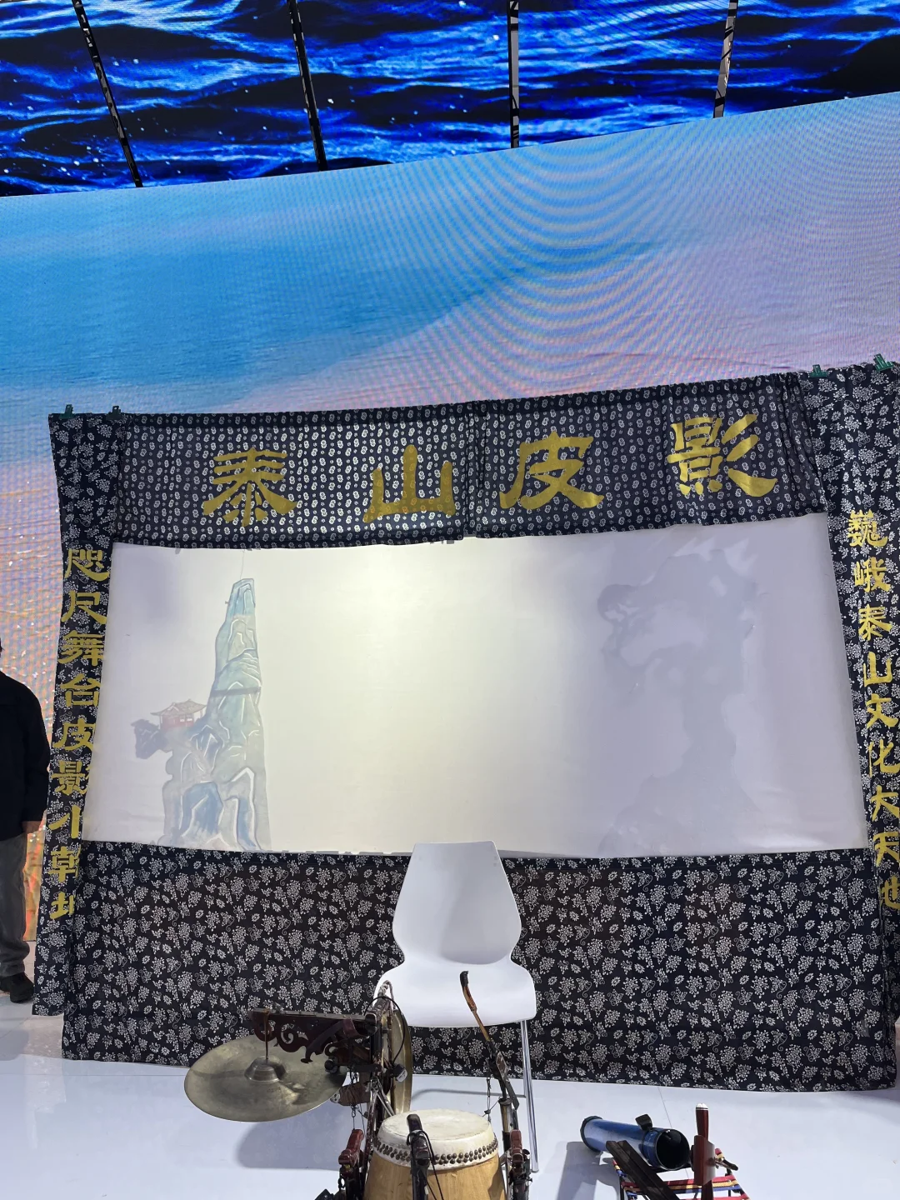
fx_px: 901
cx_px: 450
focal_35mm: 26
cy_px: 600
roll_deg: +1.2
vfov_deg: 67.3
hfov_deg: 53.1
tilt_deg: +3.6
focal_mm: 5.1
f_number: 1.6
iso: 32
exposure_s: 1/143
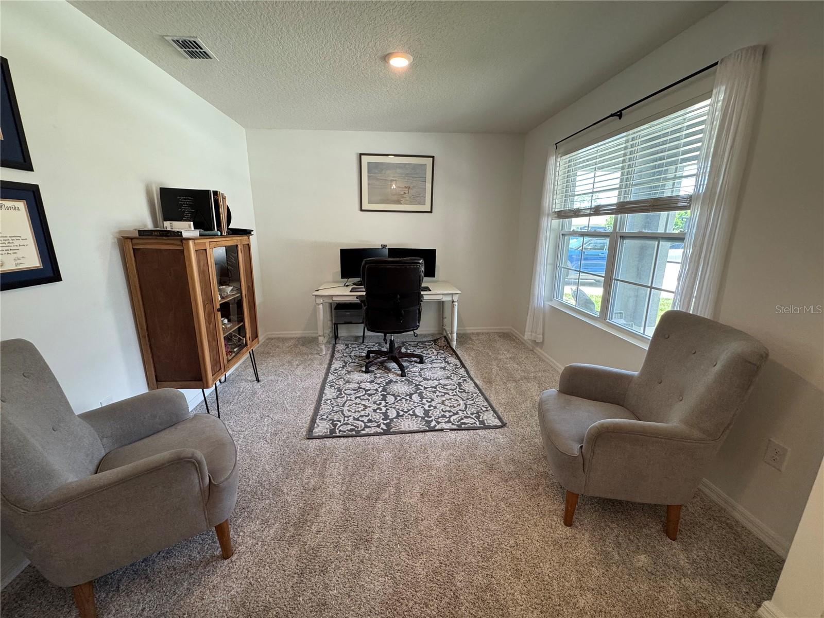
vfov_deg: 85.7
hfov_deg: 102.1
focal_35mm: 14
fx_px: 333
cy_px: 309
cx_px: 412
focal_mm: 2.22
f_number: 2.2
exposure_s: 1/120
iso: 200
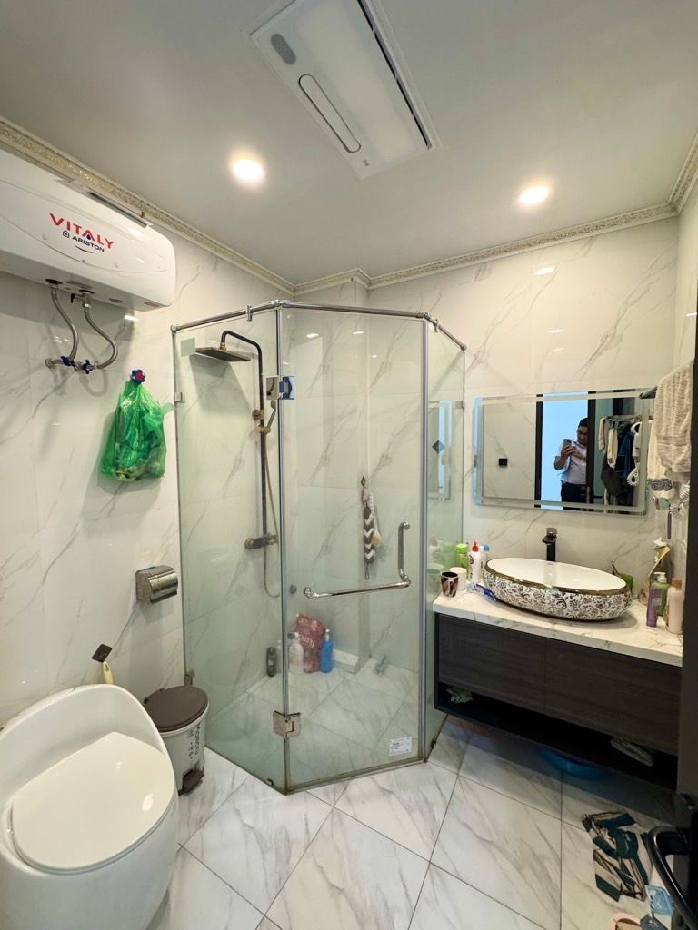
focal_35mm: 14
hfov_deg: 85.7
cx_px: 349
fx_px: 376
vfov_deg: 102.1
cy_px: 465
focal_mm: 2.22
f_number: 2.2
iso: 250
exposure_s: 1/100
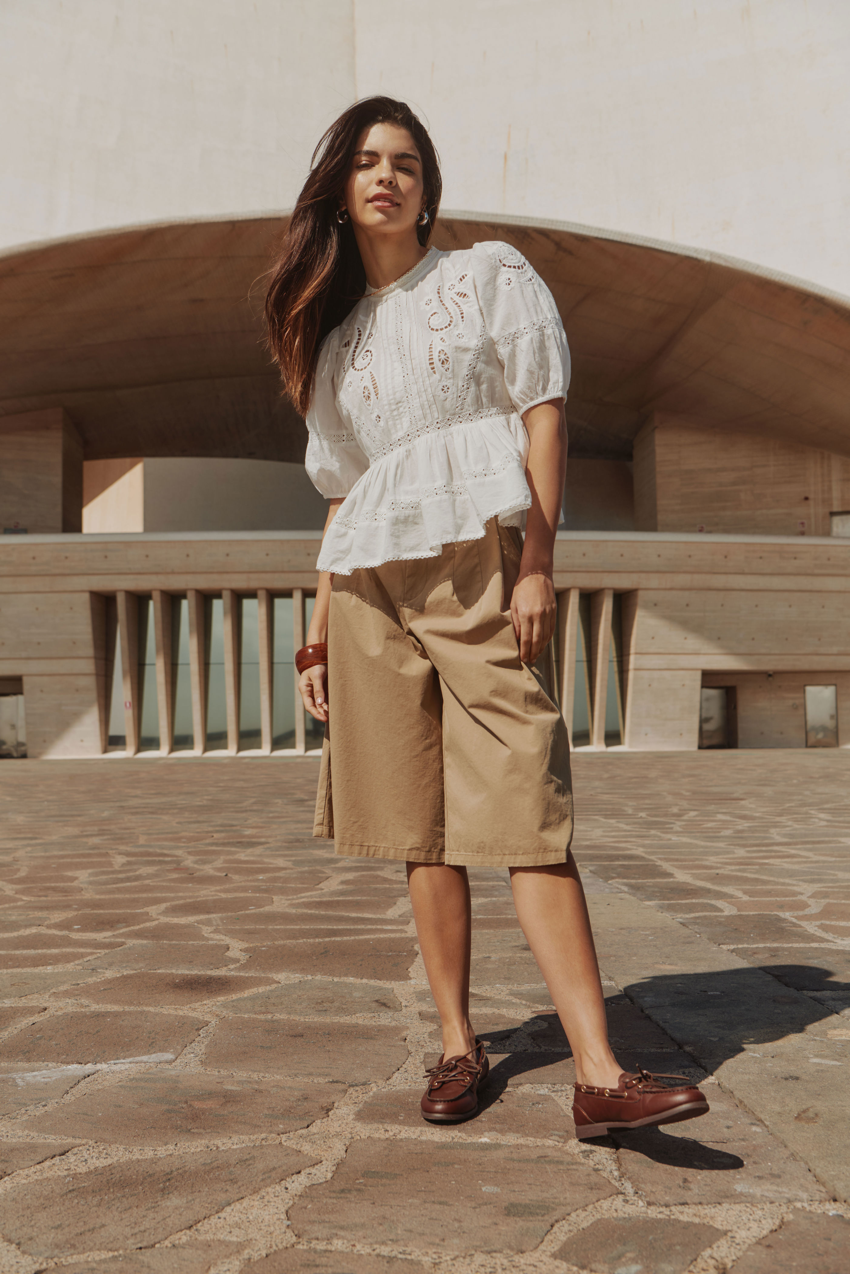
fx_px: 1346
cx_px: 425
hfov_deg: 35.1
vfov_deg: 50.7
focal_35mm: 38
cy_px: 637
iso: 100
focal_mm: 38
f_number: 8
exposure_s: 1/1000
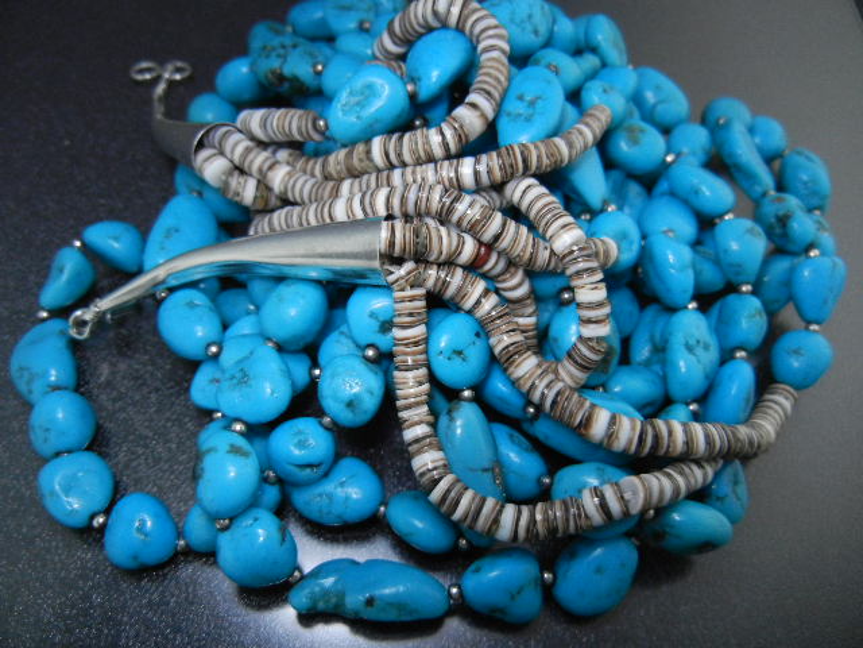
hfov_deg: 60.0
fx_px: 748
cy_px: 324
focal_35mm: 30
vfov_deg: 46.8
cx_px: 432
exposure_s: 1/30
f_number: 7
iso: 614
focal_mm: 5.4
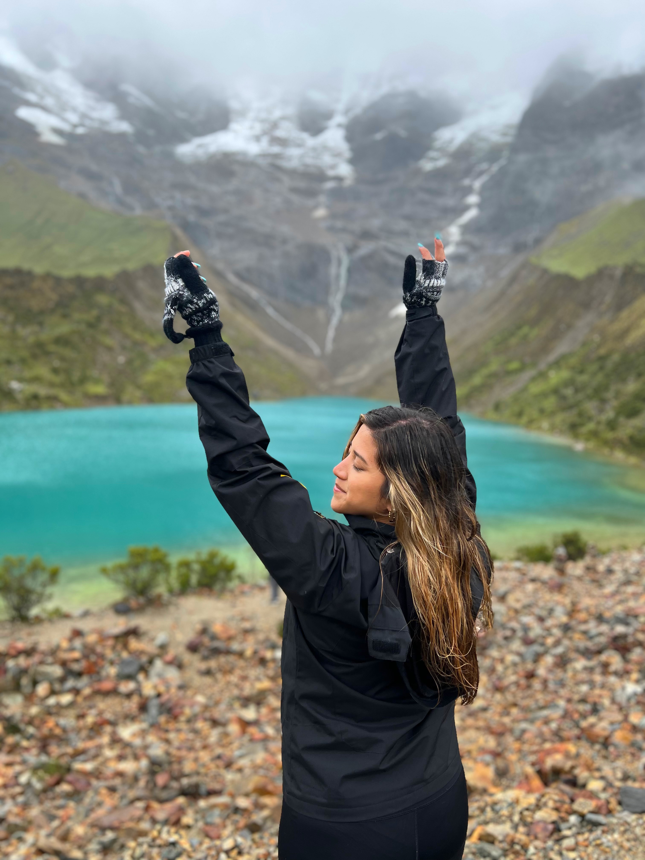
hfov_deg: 53.1
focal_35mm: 26
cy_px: 430
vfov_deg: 67.3
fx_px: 646
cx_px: 322
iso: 50
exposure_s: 1/1196
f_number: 1.5
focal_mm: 5.7
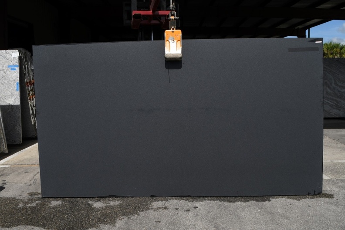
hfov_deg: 57.2
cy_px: 115
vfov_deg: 40.0
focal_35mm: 33
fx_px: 316
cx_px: 172
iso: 100
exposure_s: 1/250
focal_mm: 22
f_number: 11
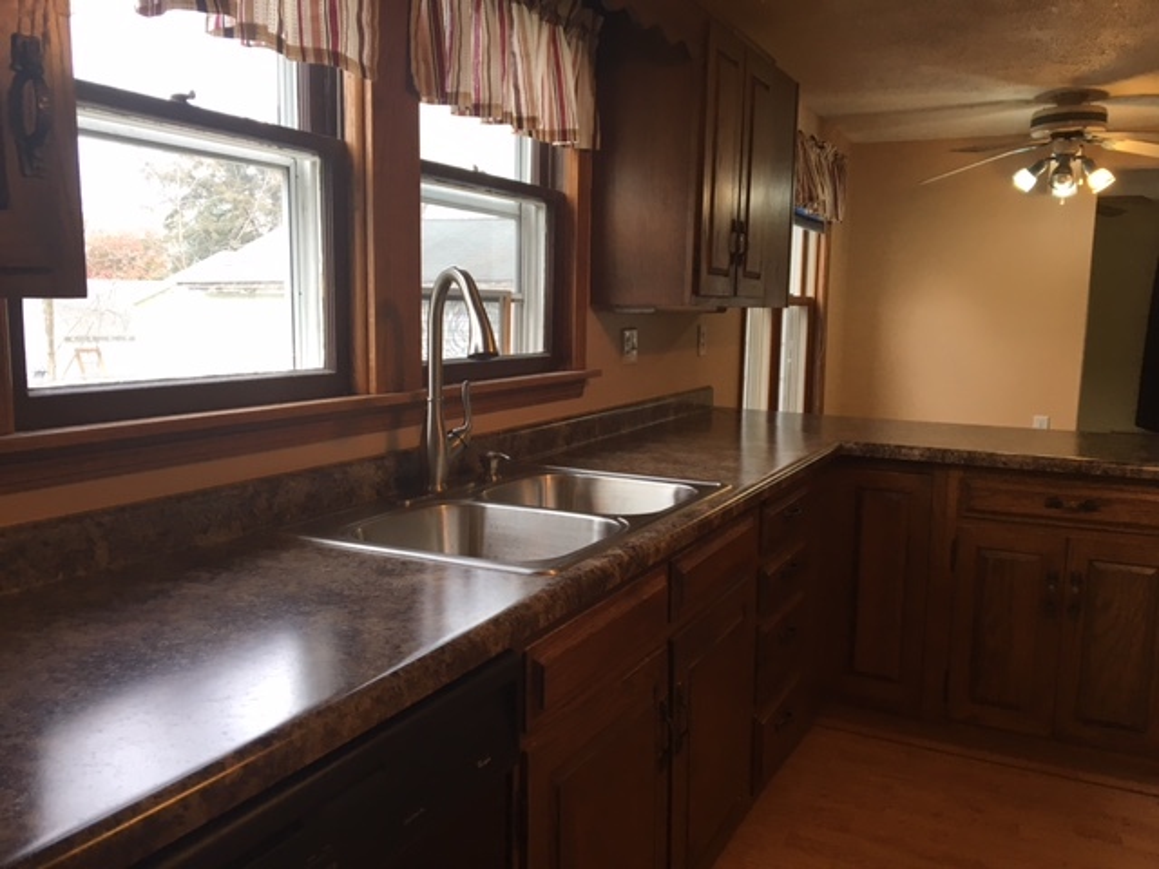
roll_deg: -0.2
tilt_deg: -7.6
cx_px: 580
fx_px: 971
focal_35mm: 29
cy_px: 434
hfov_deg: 61.7
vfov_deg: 48.2
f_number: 2.2
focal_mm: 4.15
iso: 32
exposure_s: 1/30
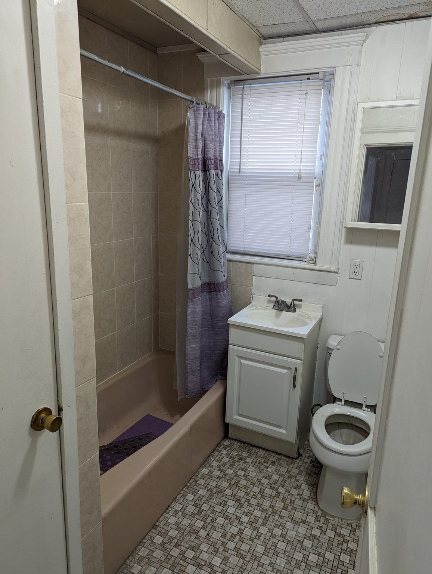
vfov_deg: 71.5
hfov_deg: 56.9
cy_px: 287
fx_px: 398
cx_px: 216
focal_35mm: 24
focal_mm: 6.81
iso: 239
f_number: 1.85
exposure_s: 1/60
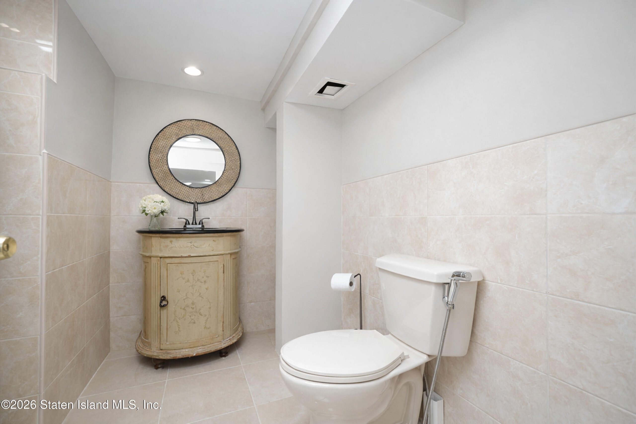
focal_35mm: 16
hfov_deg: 96.7
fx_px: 283
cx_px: 318
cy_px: 212
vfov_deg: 73.8
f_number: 4
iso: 64
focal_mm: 16
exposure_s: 1/30
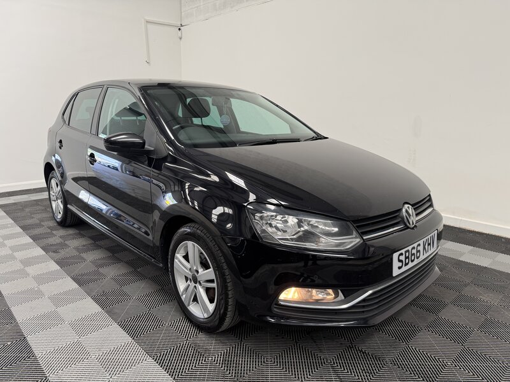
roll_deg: +0.0
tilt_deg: -12.9
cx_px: 255
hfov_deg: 71.6
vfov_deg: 56.8
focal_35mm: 24
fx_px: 354
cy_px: 191
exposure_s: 1/121
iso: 100
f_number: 1.78
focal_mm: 6.76
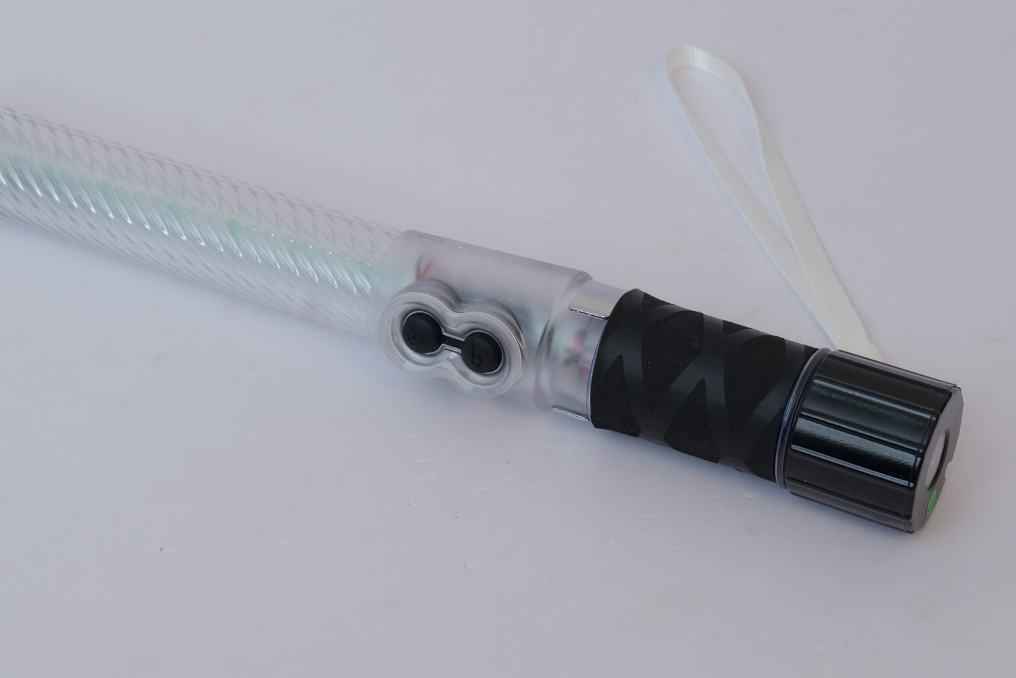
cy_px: 257
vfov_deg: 13.2
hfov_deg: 19.6
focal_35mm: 104
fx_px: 2935
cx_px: 465
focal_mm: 62
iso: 800
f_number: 10
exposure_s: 1/160
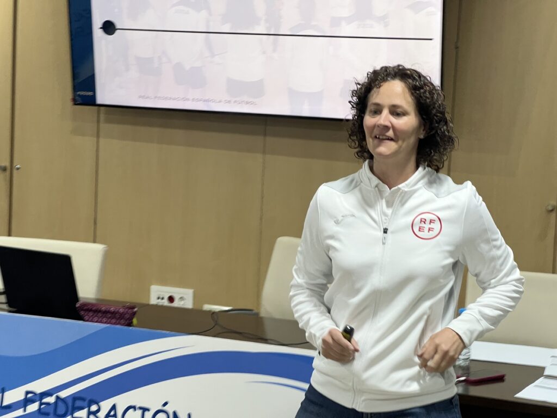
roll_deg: -2.6
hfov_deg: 25.3
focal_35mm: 77
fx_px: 1239
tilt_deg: -4.1
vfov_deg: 19.1
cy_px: 209
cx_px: 278
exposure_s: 1/50
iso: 250
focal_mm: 9
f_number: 2.8
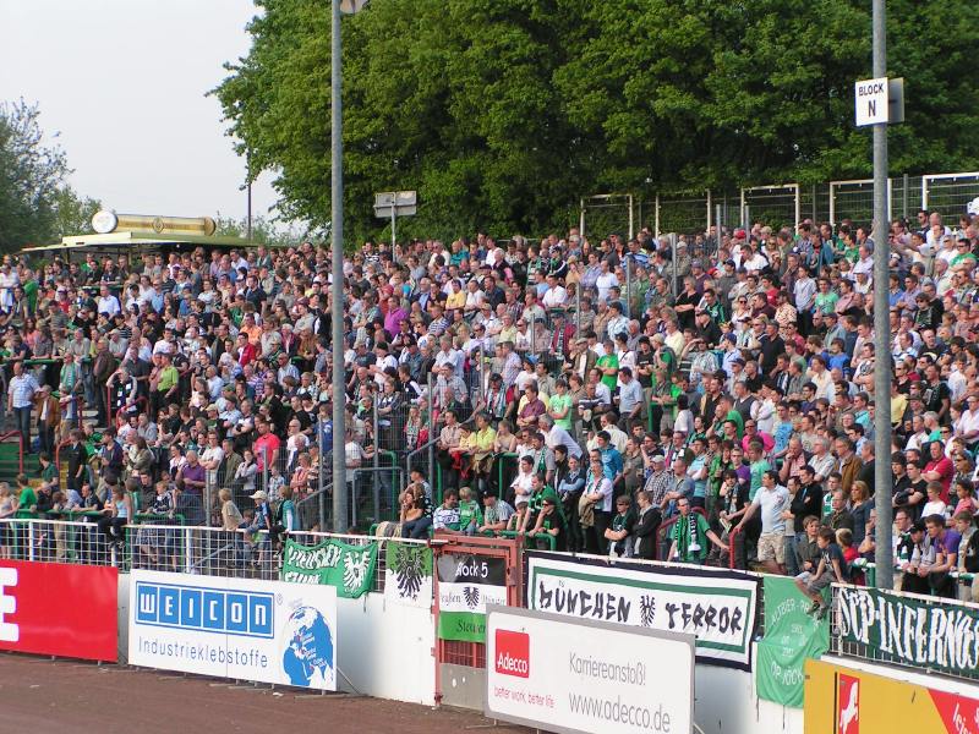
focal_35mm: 119
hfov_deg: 16.6
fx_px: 3366
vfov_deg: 12.5
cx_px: 490
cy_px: 367
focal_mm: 18.2
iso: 50
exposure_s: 1/125
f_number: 4.5
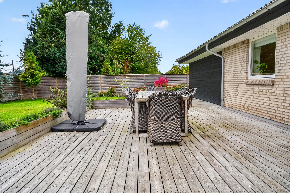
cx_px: 145
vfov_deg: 51.3
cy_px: 96
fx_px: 201
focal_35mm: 25
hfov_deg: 71.5
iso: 400
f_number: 8
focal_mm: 25
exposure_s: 1/30
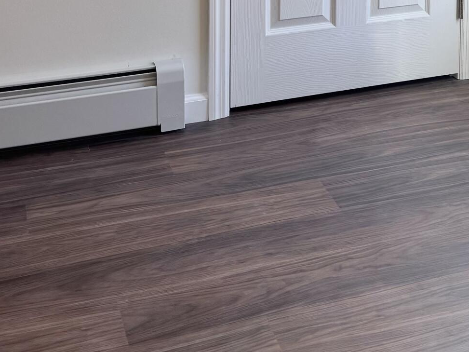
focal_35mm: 74
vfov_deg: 18.0
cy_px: -161
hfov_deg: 25.1
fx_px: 1003
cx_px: 466
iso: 80
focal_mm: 6.76
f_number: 1.78
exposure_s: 1/510
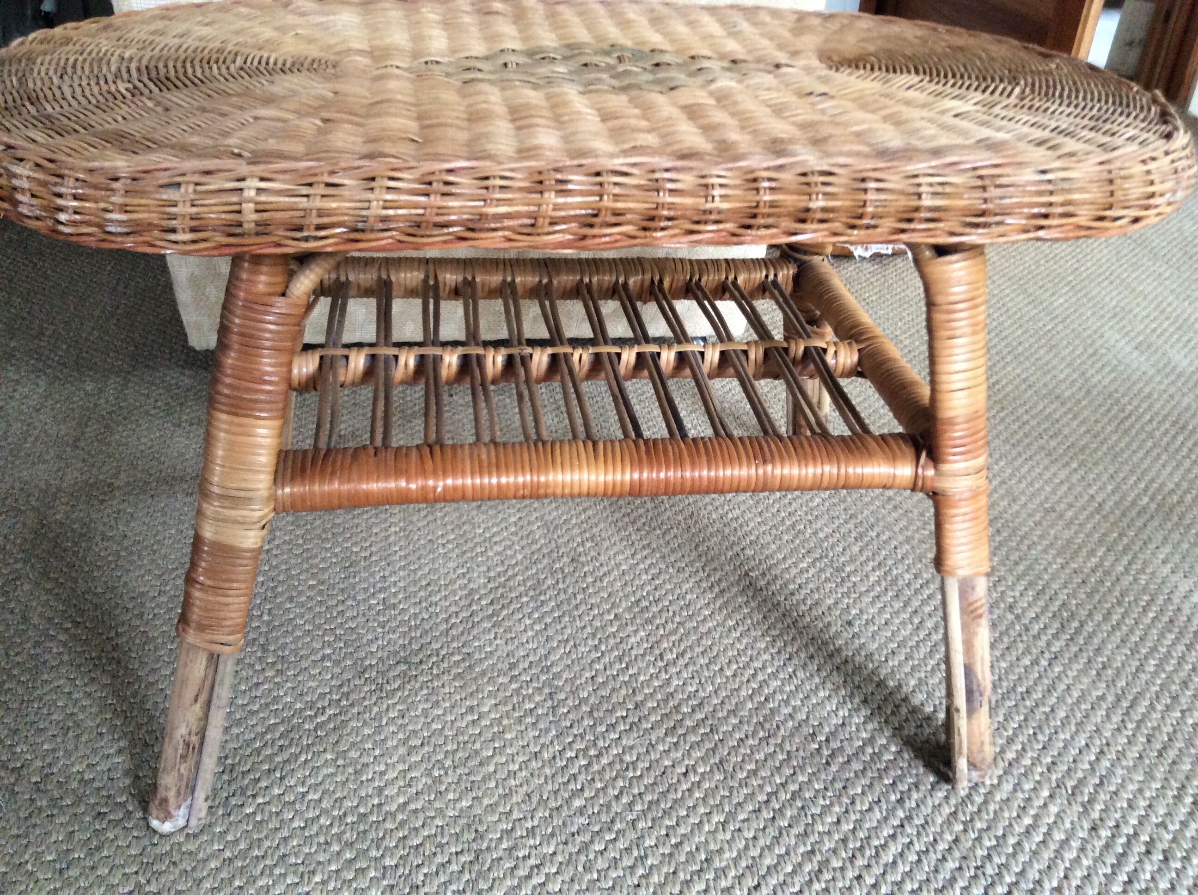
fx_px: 1106
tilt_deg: -32.6
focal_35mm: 32
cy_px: 448
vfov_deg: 44.1
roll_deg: -1.9
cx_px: 599
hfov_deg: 56.9
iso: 200
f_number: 2.4
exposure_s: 1/25
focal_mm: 3.3
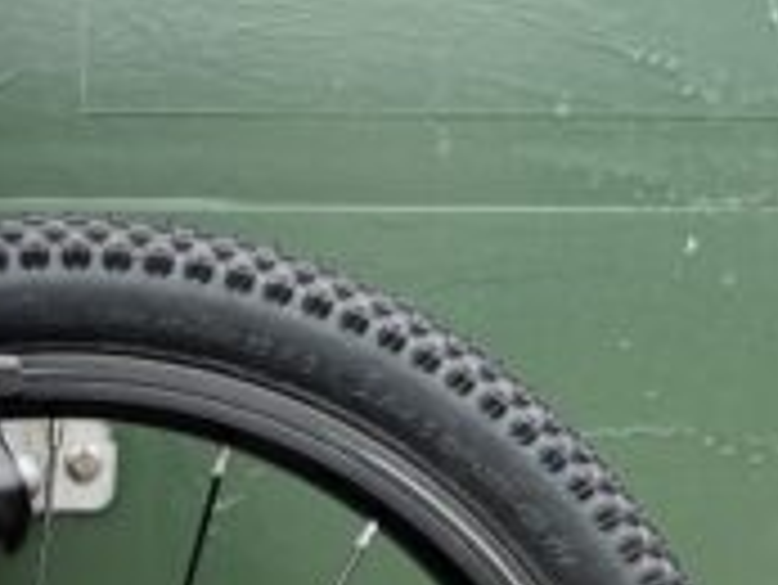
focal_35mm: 72
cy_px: 734
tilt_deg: -12.1
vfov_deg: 19.1
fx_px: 1619
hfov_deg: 25.3
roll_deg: +0.1
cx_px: -49
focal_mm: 5.1
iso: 40
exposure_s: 1/247
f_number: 1.6
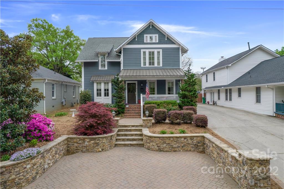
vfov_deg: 57.1
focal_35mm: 22
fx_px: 173
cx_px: 142
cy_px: 94
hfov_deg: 78.6
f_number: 2.8
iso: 100
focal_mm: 8.38
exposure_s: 1/1000
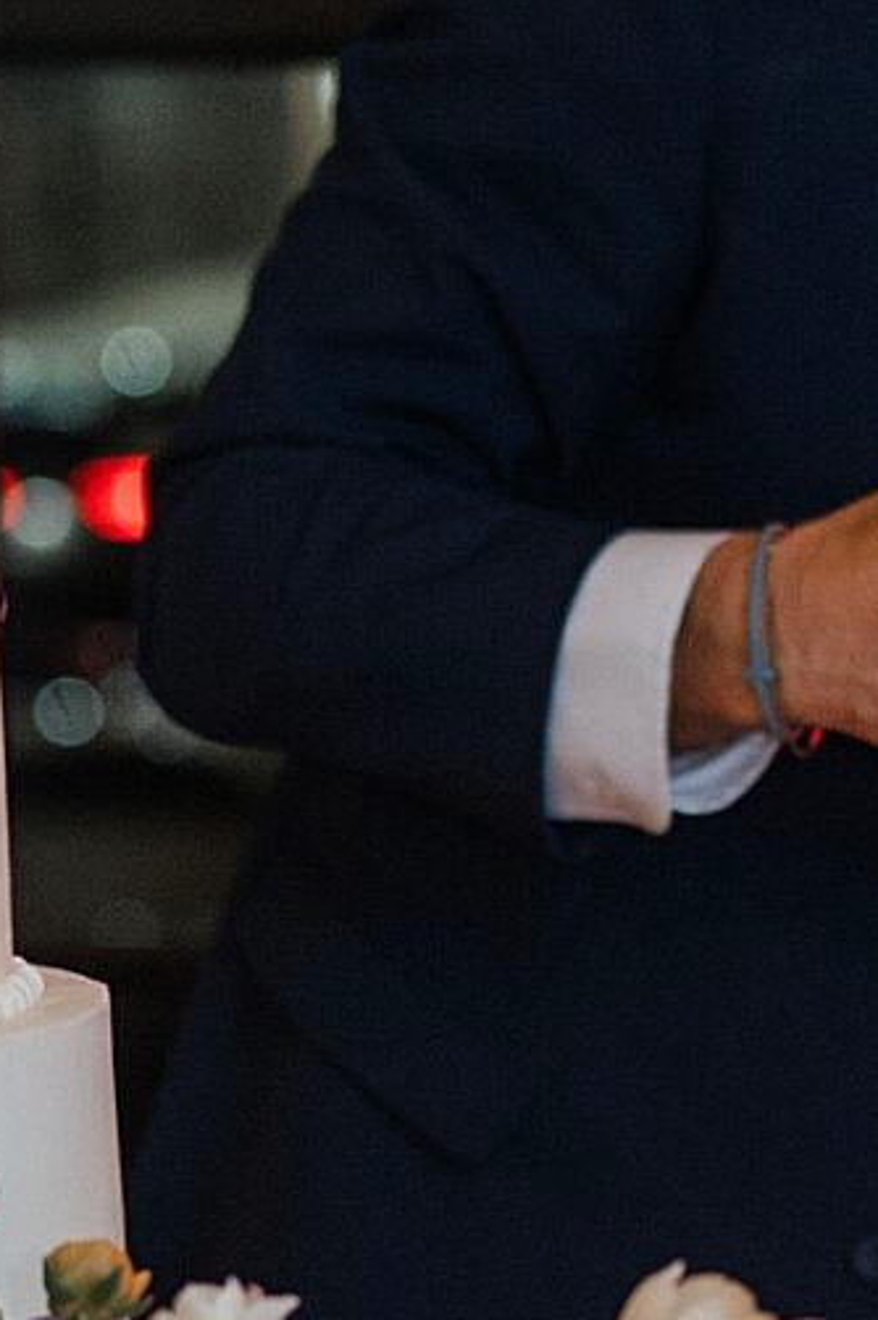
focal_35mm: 255
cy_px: 1068
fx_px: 9341
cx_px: 624
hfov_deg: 5.4
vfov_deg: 8.1
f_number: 2.5
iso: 1250
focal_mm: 50
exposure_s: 1/125
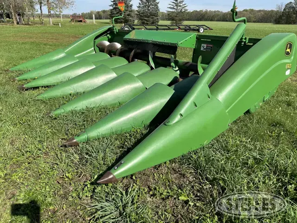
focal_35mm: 24
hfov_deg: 71.6
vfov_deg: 56.8
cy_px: 112
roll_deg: -0.3
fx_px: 206
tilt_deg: -22.1
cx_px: 148
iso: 80
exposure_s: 1/4016
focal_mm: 6.86
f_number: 1.78
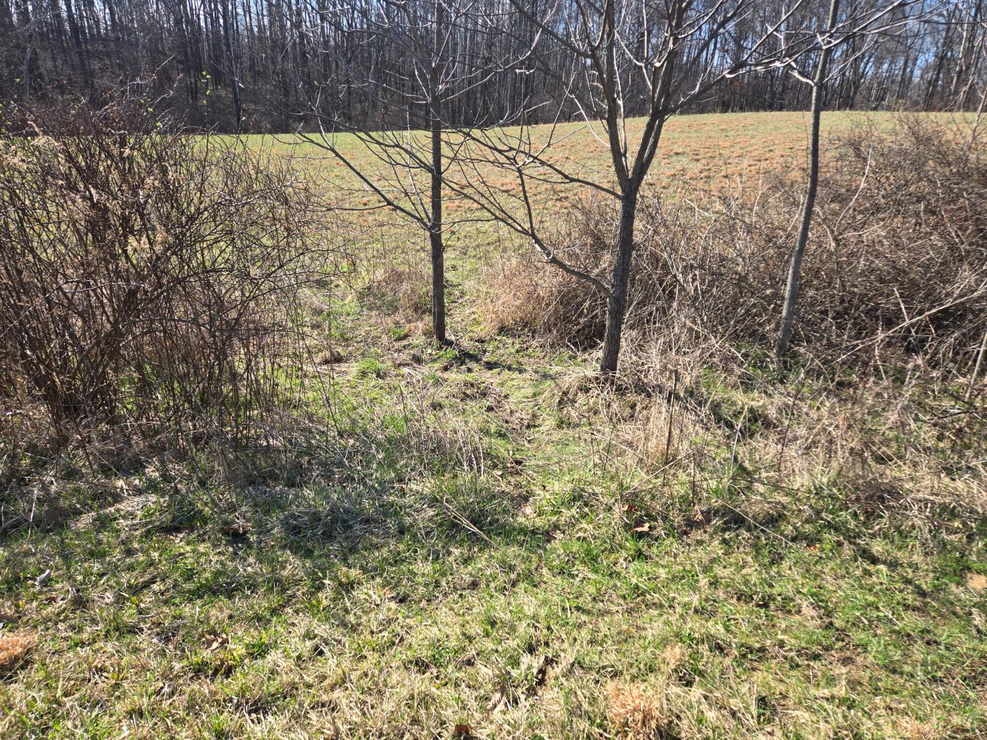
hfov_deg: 73.9
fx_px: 656
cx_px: 494
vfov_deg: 58.9
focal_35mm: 23
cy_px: 370
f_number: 1.8
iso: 25
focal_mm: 5.4
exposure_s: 1/688
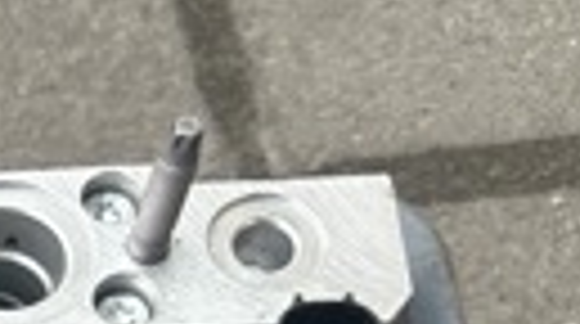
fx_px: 1996
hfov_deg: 13.6
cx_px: -643
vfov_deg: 8.8
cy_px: 623
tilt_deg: -70.0
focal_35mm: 130
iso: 80
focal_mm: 6.86
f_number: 1.78
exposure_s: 1/494
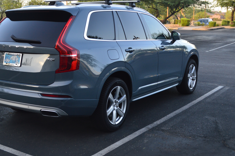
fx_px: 346
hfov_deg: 37.4
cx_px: 93
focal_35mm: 53
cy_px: 50
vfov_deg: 25.3
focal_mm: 24
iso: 400
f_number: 9
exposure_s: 1/100
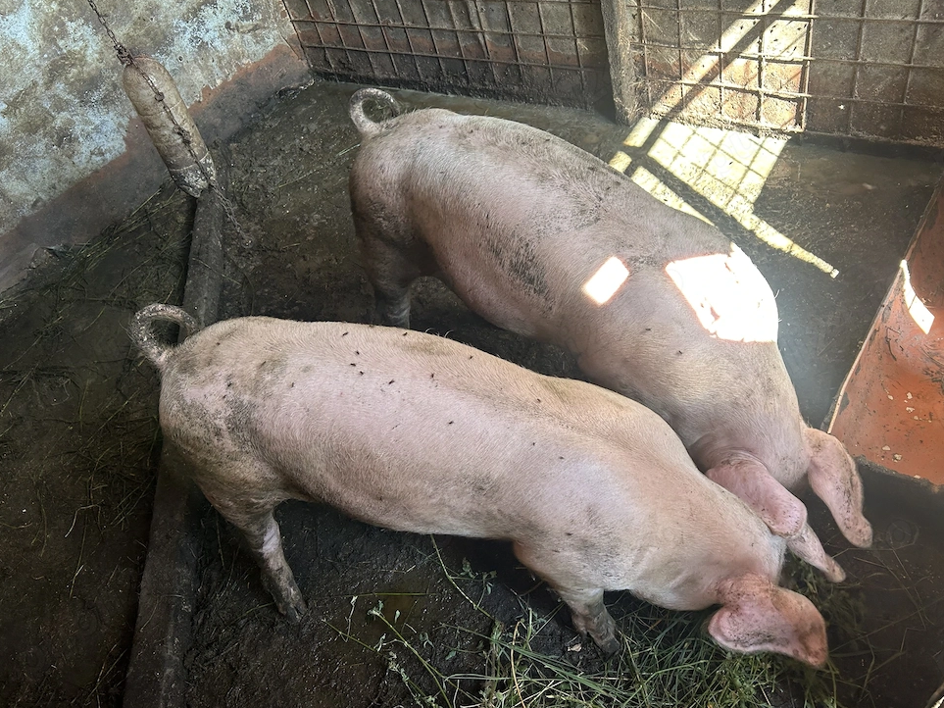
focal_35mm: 27
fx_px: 736
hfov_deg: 65.3
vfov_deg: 51.3
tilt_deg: -46.4
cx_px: 463
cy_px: 365
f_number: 1.5
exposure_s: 1/121
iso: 100
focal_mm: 5.7
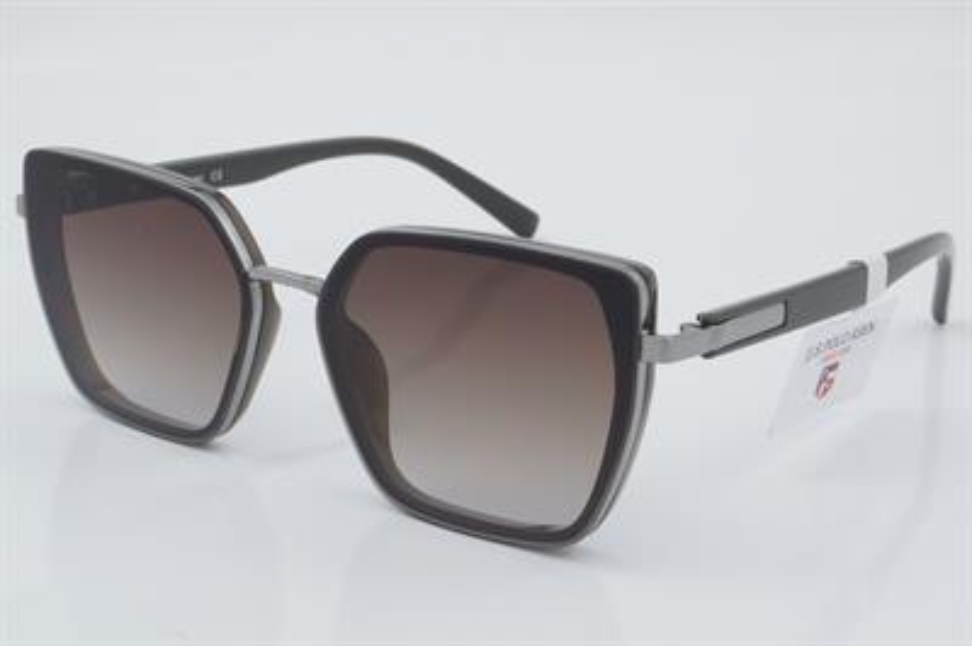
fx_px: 2023
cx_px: 486
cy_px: 323
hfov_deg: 27.0
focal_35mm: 75
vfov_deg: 18.2
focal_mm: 50
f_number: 32
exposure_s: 1/4
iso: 100
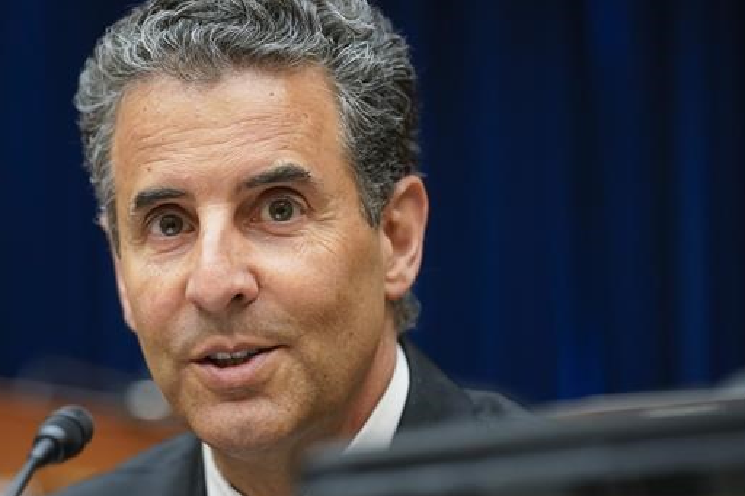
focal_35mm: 155
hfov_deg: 13.2
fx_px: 3206
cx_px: 308
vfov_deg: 8.8
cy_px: 242
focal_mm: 122
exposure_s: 1/640
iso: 4000
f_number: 2.8
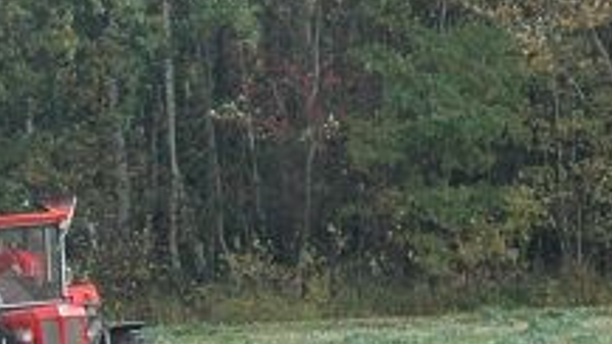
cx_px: -104
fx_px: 6588
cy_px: 147
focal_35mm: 406
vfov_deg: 3.0
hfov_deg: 5.3
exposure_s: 1/200
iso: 400
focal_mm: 70
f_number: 7.1
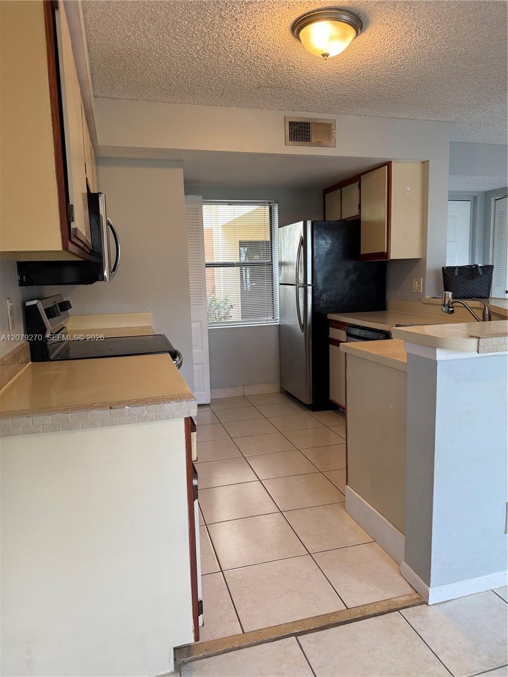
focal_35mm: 24
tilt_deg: -6.6
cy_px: 338
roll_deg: +2.1
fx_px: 470
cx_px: 254
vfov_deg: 71.6
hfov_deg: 56.8
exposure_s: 1/120
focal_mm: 6.76
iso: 160
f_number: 1.78
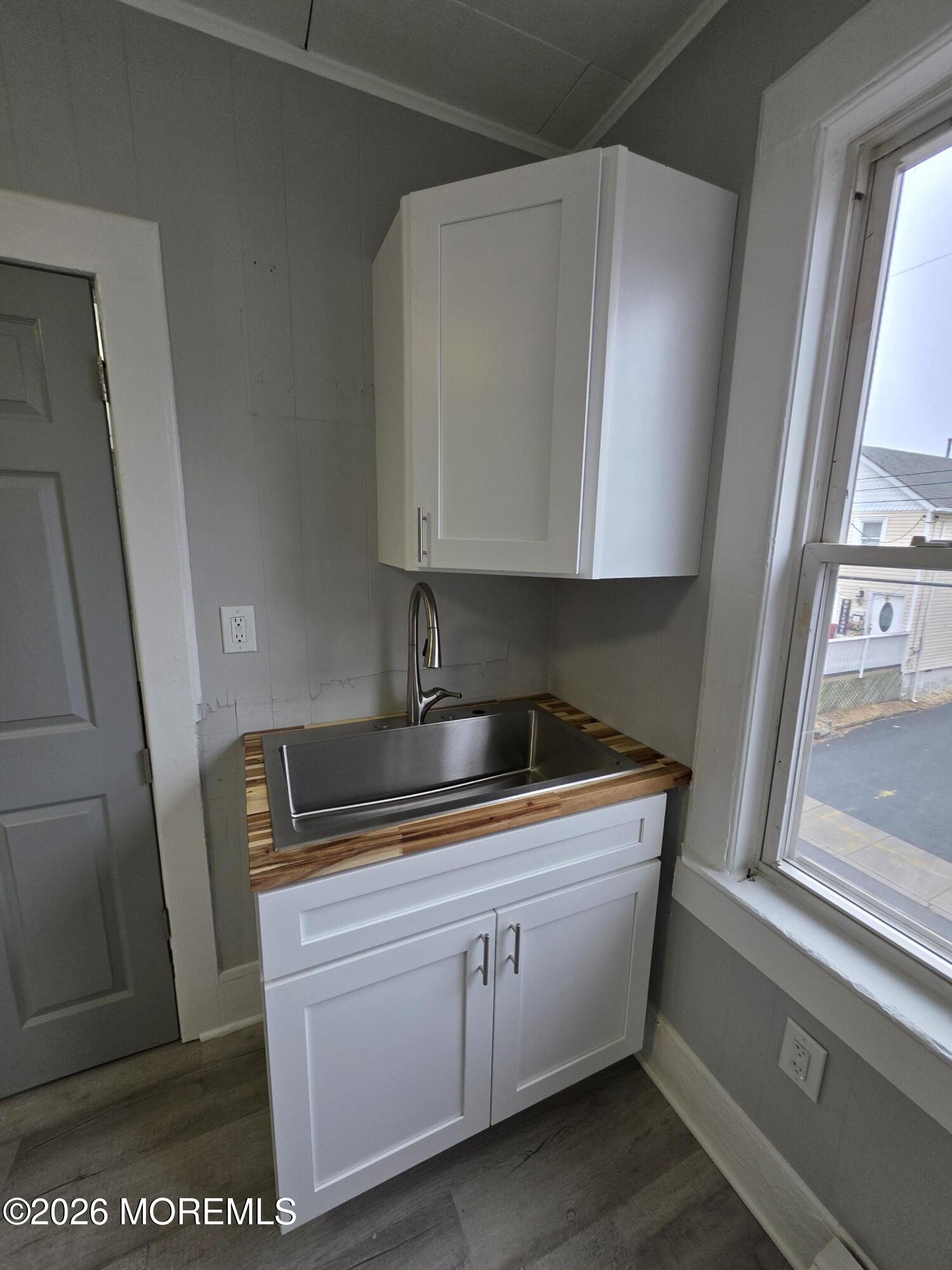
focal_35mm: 13
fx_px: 477
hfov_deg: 89.9
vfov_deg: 106.2
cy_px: 635
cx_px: 476
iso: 64
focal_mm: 2.2
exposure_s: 1/120
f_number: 1.9
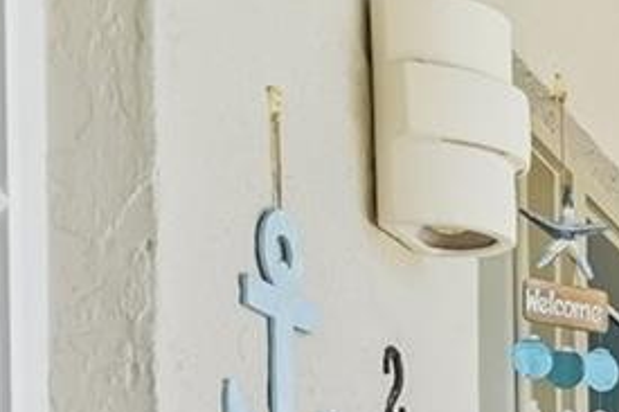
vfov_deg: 9.4
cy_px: 889
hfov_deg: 12.2
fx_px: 2303
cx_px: 1477
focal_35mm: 134
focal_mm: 23
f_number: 8
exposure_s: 1/100
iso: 400
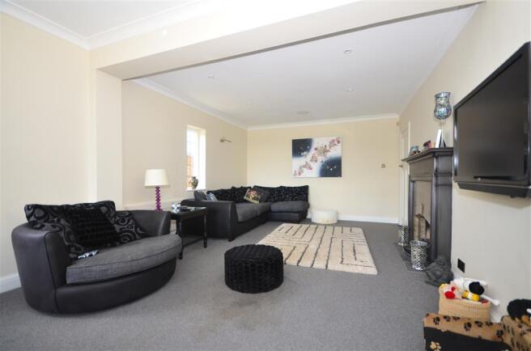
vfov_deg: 77.0
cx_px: 266
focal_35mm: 15
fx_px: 221
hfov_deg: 100.5
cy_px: 176
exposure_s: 1/30
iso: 200
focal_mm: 10
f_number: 5
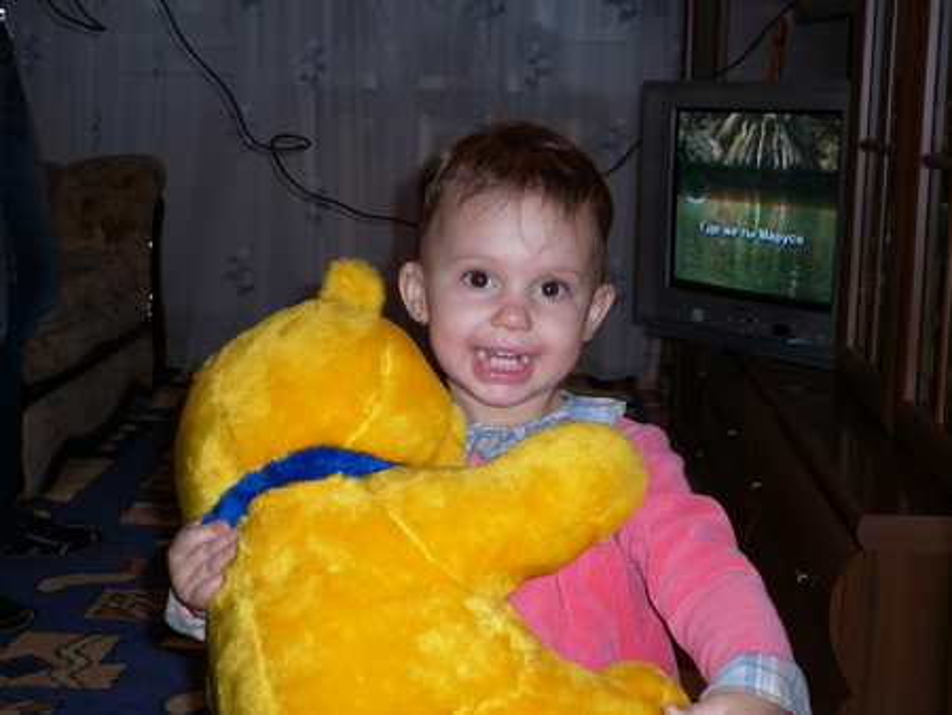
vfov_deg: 23.7
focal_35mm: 62
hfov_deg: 31.2
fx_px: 1706
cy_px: 358
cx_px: 476
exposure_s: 1/60
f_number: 4.4
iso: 100
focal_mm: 11.1
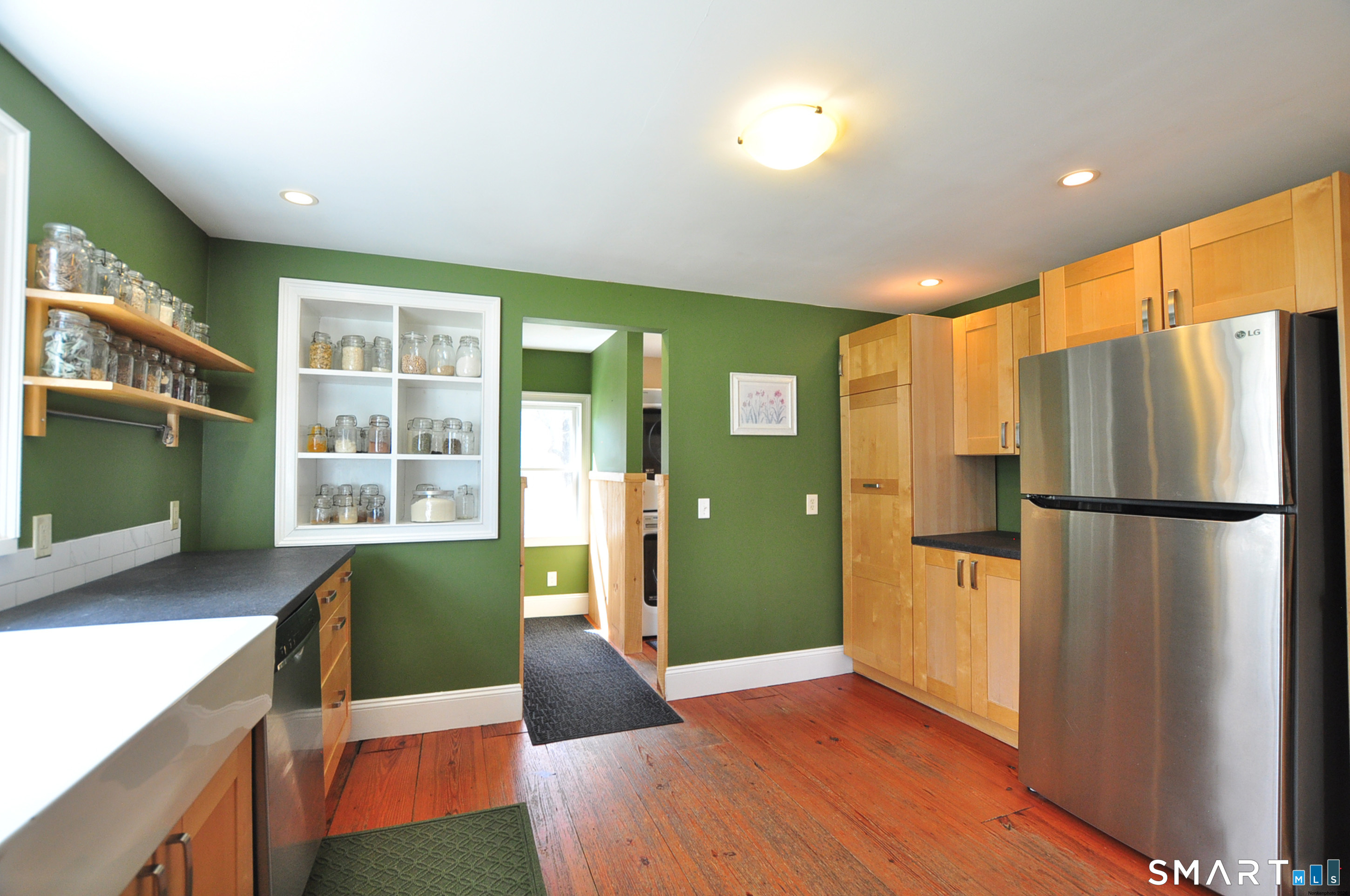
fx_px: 562
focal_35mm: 15
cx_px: 675
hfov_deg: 100.5
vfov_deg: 77.2
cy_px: 448
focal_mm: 10
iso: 640
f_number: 5
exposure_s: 1/50
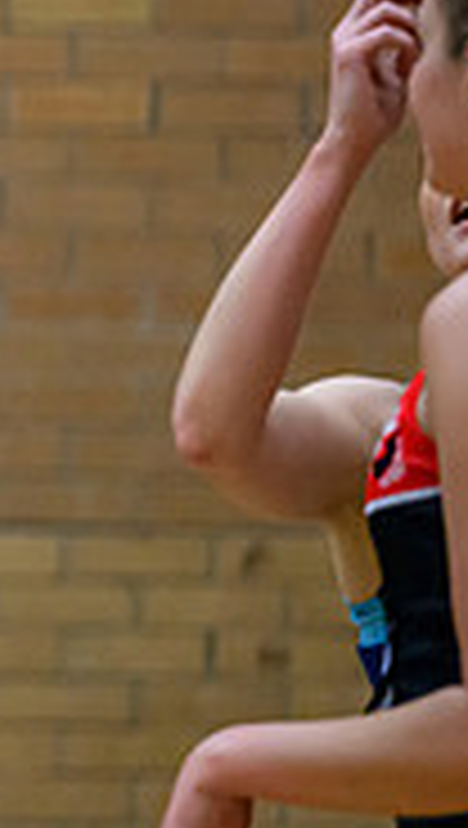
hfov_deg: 1.9
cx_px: -1128
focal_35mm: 637
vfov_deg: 3.4
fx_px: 14002
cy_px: 252
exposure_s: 1/1000
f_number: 2.8
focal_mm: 150
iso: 5000
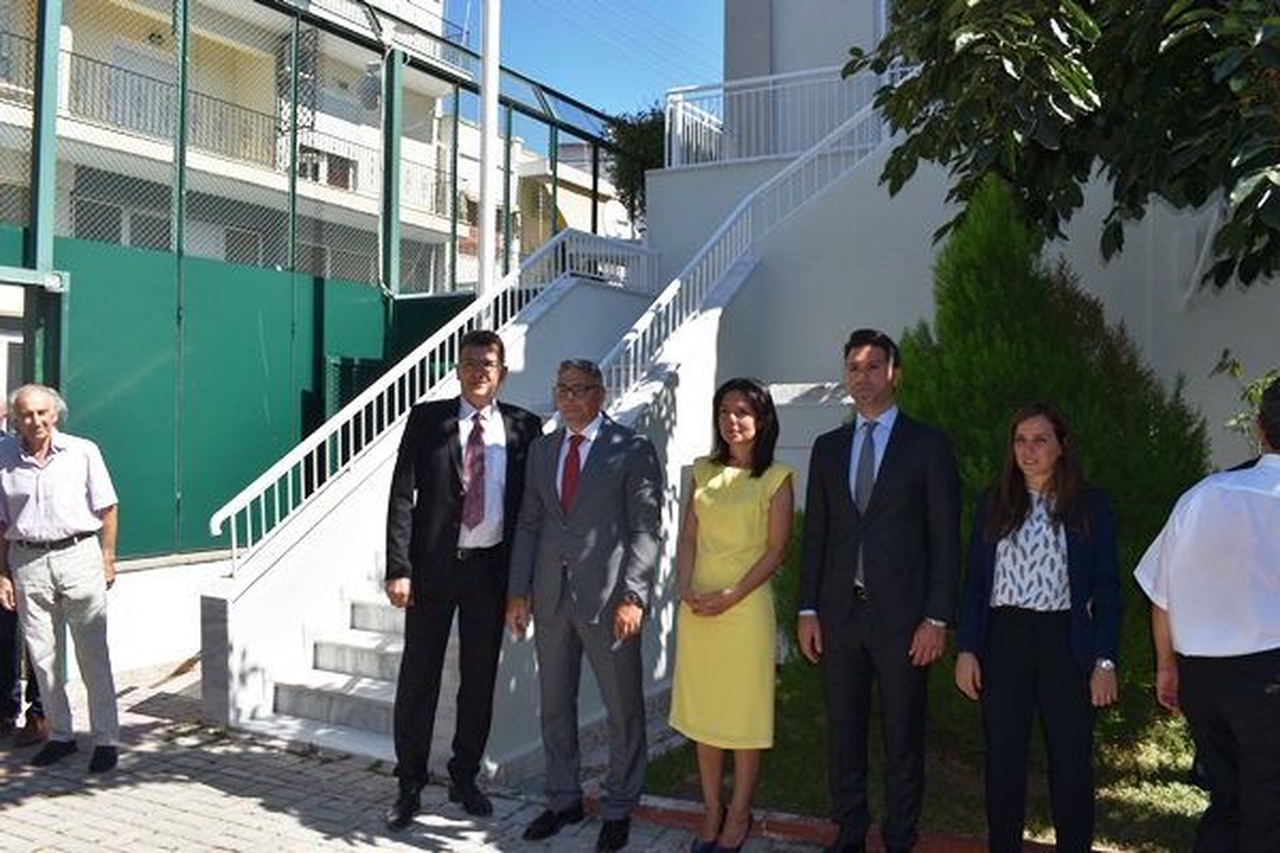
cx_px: 640
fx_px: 1067
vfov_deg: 43.6
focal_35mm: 30
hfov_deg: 61.9
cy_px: 426
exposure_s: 1/200
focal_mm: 20
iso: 100
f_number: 11
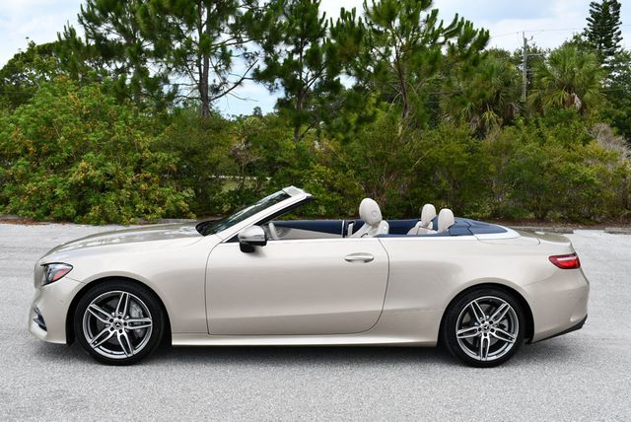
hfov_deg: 53.1
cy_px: 211
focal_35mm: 36
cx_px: 316
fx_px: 632
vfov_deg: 36.9
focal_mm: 18
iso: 110
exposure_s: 1/250
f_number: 8
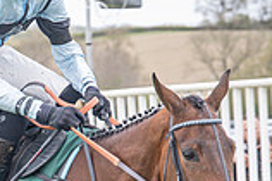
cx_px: 115
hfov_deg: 6.3
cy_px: 231
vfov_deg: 4.1
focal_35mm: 330
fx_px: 2491
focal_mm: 70
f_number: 4
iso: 500
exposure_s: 1/800
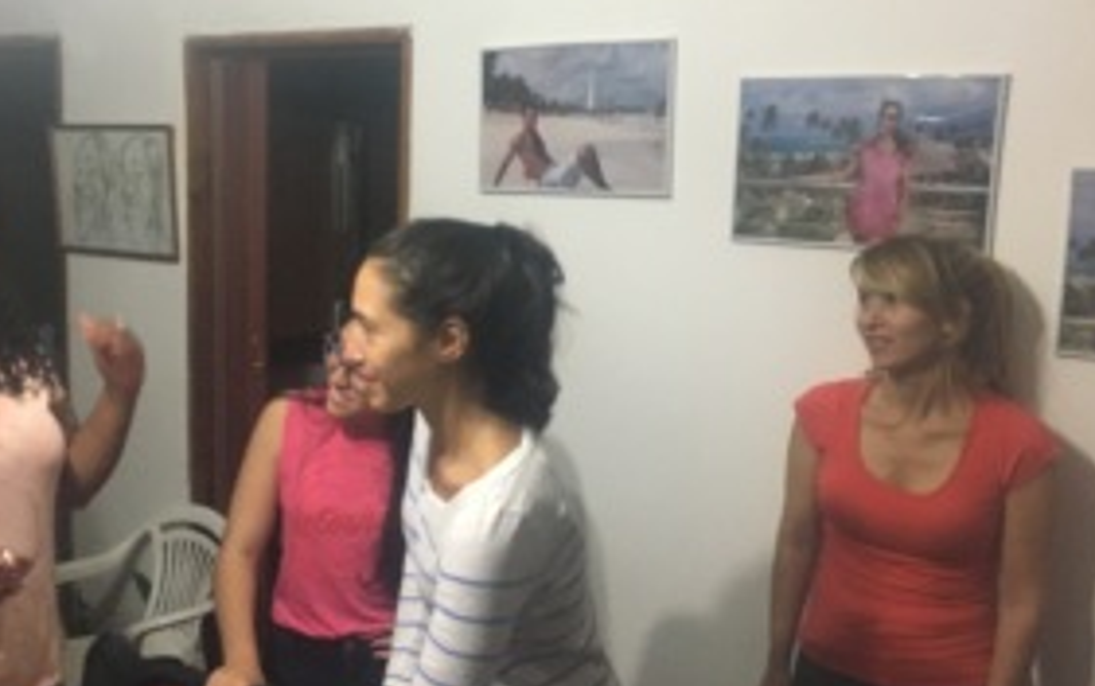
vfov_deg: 32.0
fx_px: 1194
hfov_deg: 48.9
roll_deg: -1.1
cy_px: 327
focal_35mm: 40
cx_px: 425
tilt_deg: -7.5
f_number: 2.2
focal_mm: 4.15
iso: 200
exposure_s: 1/17
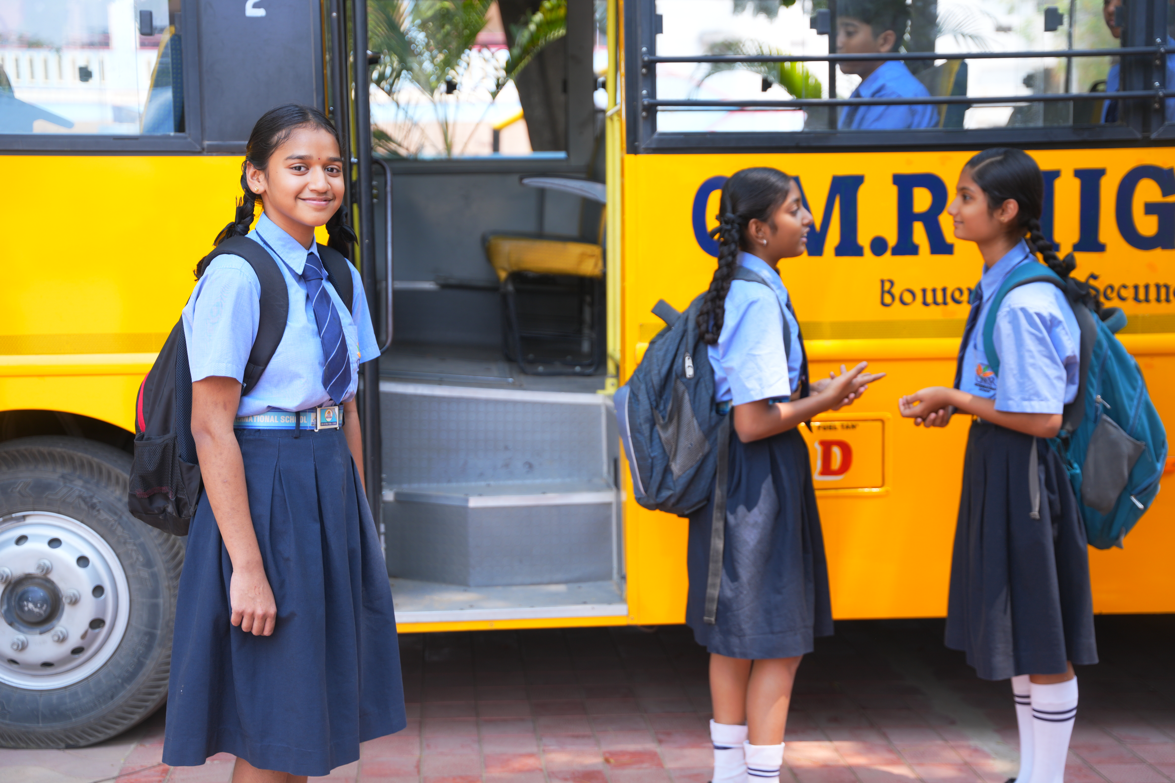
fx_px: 1681
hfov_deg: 38.5
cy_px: 392
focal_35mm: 52
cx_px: 588
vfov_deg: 26.2
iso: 160
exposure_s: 1/400
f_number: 2.8
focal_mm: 51.5
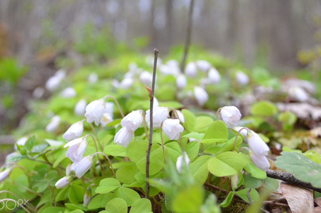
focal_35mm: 51
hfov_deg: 39.3
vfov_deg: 26.6
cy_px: 111
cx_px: 158
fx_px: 450
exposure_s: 1/60
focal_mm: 29
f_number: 4.5
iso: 800
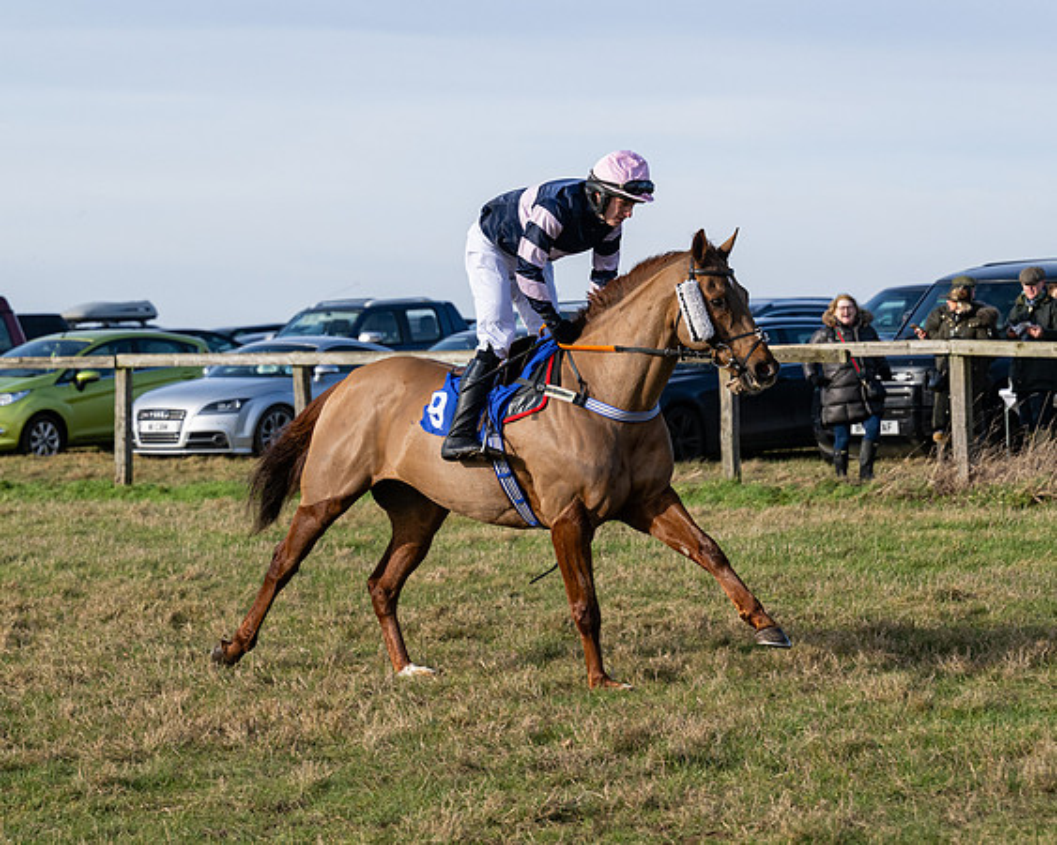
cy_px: 437
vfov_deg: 10.6
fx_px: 4564
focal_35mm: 146
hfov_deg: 13.2
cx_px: 416
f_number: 5
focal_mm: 101
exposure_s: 1/2500
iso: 400
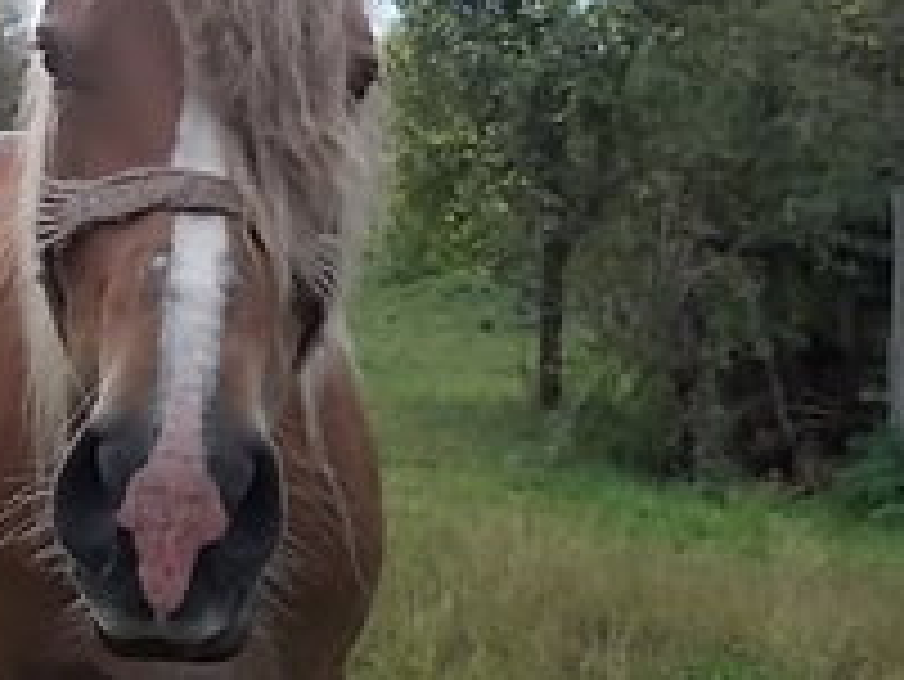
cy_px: 101
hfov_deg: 25.8
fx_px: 1960
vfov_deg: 19.4
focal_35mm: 75
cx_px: 288
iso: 200
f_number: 3.3
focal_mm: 6.1
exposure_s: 1/250
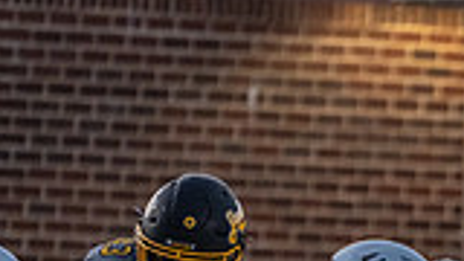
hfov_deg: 1.4
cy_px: 536
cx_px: 762
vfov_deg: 0.8
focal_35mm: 1533
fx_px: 18861
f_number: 5.6
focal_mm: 400
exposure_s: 1/1000
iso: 5000
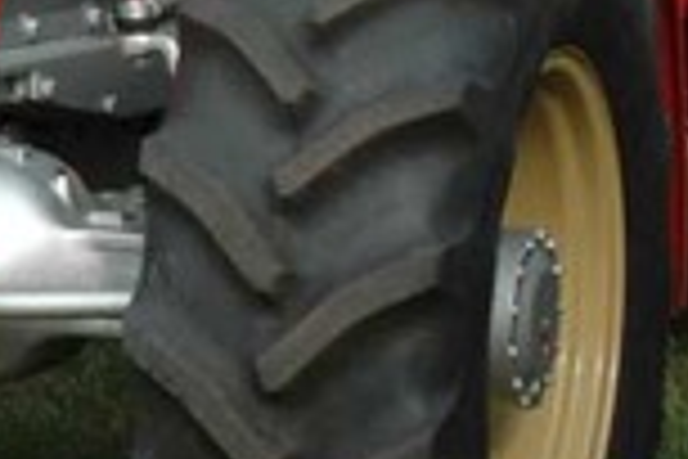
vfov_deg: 6.9
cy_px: -225
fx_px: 3738
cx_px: -639
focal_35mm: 196
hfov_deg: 9.8
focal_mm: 25
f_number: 8
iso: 400
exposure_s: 1/250
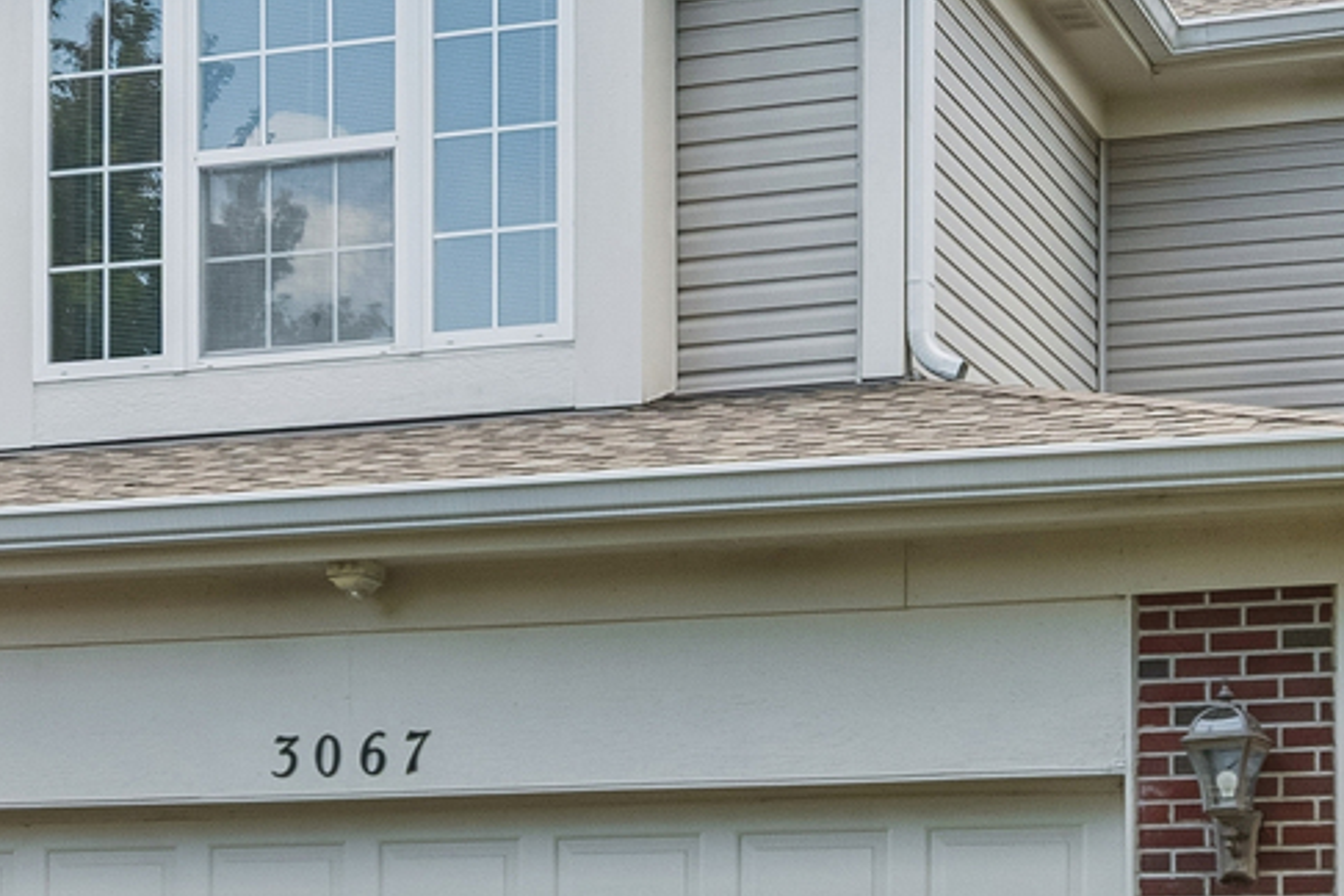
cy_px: 785
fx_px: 2986
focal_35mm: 80
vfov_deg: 16.9
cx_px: 838
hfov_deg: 25.3
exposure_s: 1/250
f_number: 8
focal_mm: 16
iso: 250
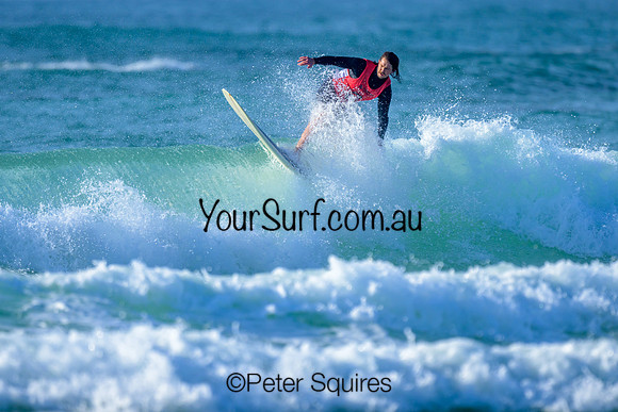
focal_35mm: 1100
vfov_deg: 1.3
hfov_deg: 1.9
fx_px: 18886
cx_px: 298
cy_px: 179
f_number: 6.3
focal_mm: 800
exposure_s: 1/2000
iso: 360
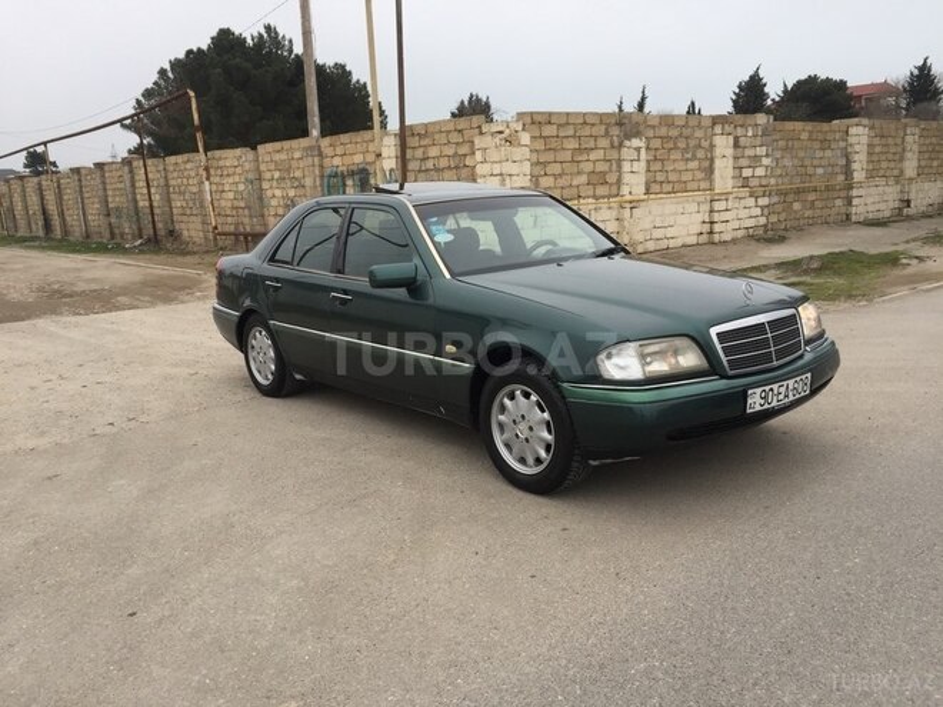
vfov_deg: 48.2
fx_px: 790
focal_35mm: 29
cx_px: 472
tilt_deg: -10.4
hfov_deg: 61.7
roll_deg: +2.3
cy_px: 354
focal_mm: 4.15
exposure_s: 1/359
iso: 32
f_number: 2.2
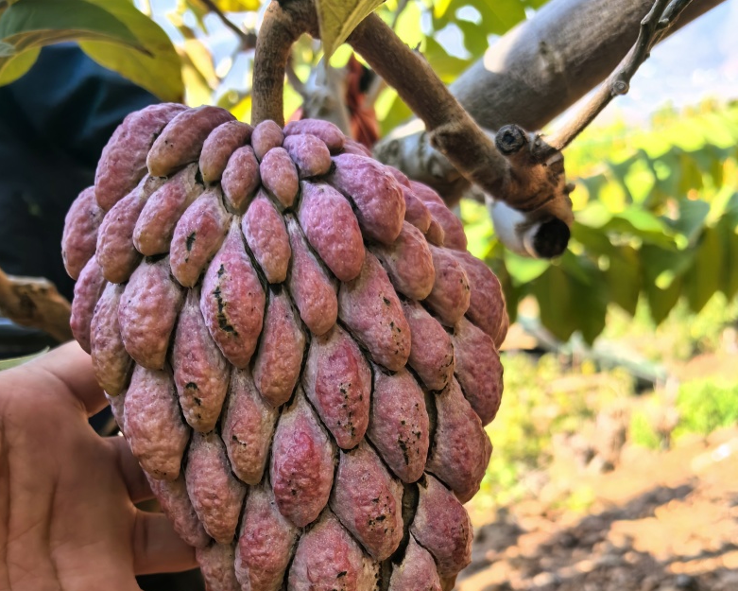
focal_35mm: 36
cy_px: 488
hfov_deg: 50.3
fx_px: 786
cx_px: 375
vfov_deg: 39.3
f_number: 2
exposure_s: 1/219
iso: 50
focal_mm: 5.75
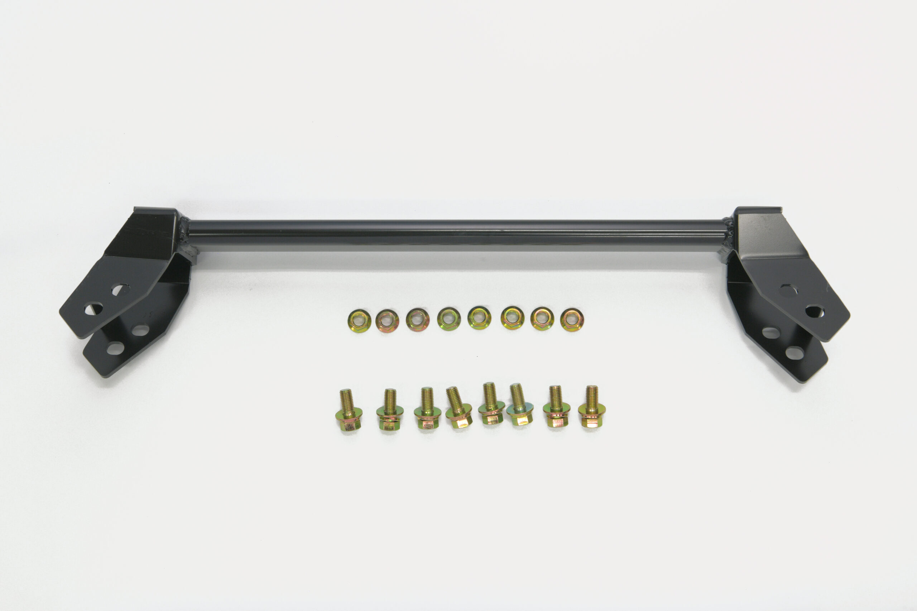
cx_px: 458
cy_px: 306
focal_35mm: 60
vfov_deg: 22.6
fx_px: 1528
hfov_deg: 33.4
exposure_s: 1/10
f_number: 16
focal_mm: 60
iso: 400
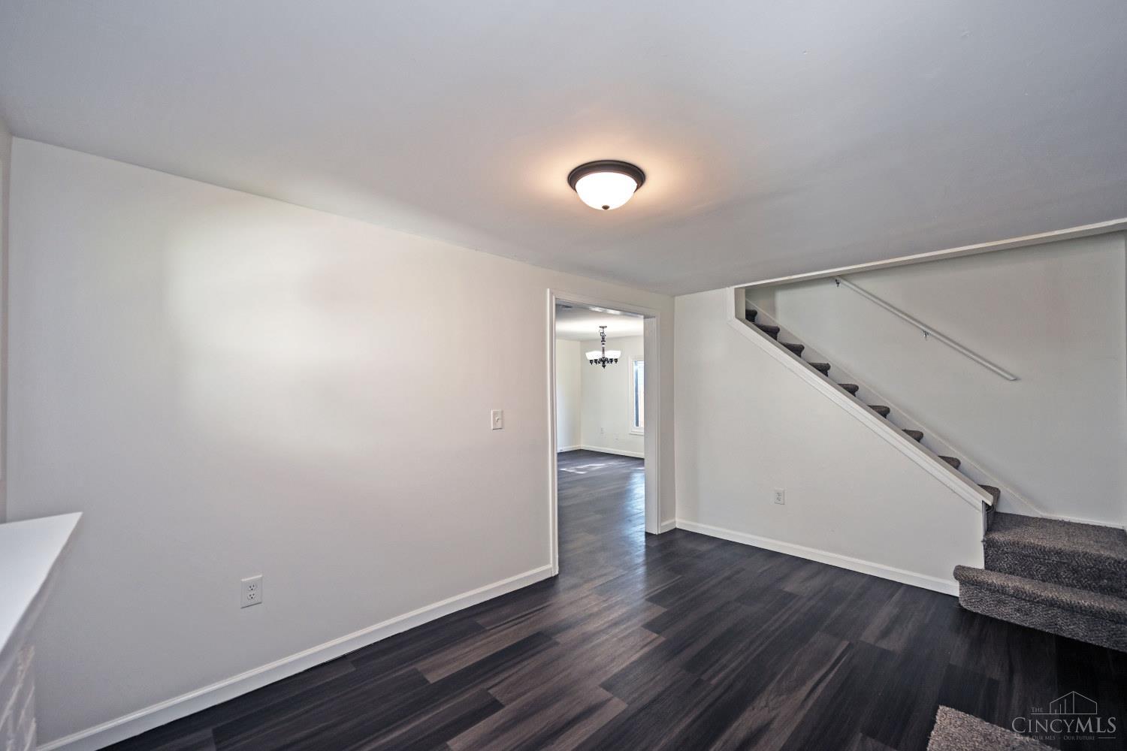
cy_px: 376
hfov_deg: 104.3
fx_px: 438
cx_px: 564
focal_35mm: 14
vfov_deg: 81.2
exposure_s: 1/60
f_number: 4
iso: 220
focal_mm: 14
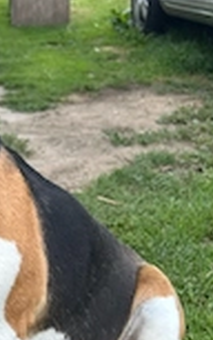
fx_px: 667
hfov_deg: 17.5
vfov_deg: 27.1
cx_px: -29
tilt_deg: -26.9
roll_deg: +5.7
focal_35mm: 72
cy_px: 333
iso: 50
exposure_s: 1/466
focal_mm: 5.7
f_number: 1.5
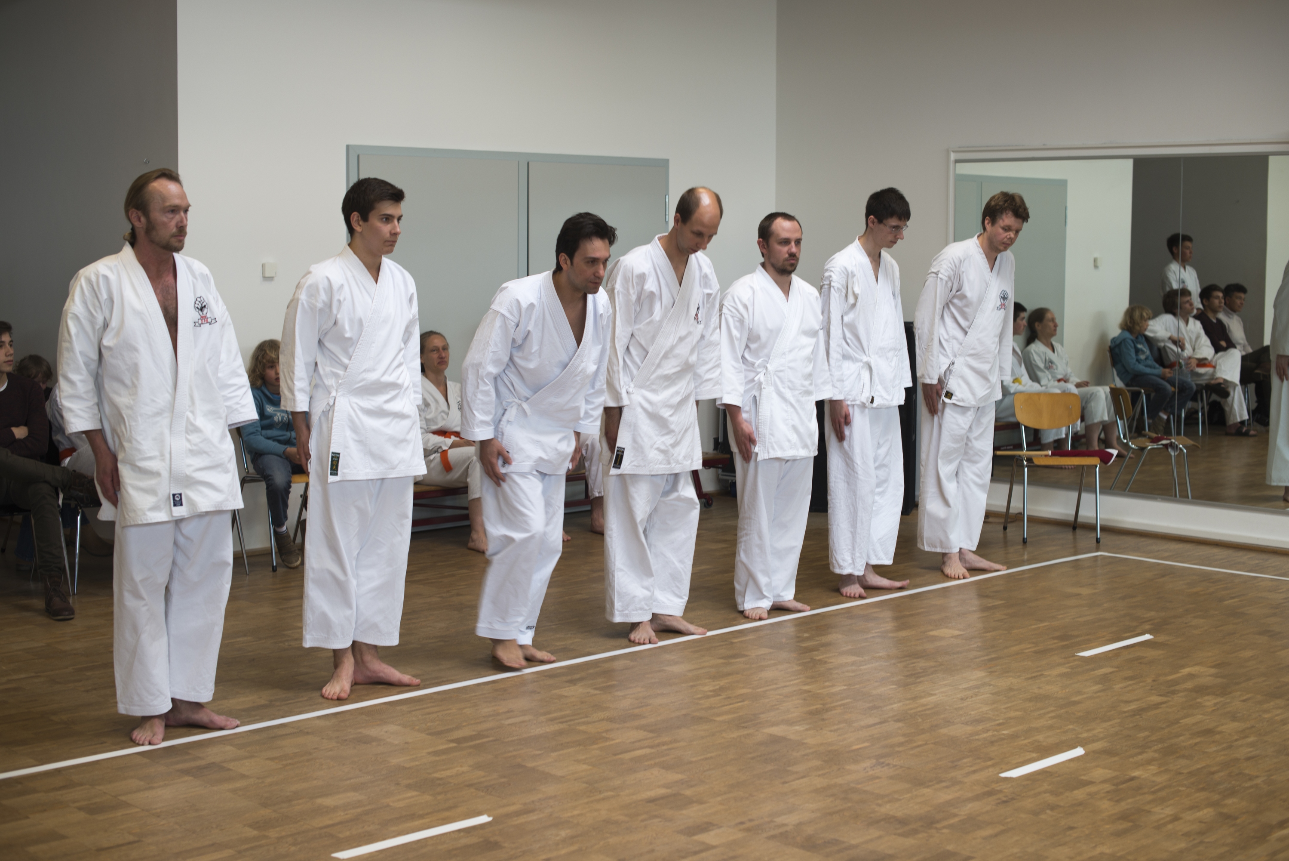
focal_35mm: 50
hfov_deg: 39.6
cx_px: 644
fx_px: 1791
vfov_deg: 27.0
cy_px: 430
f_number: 4
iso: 100
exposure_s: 1/60
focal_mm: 50
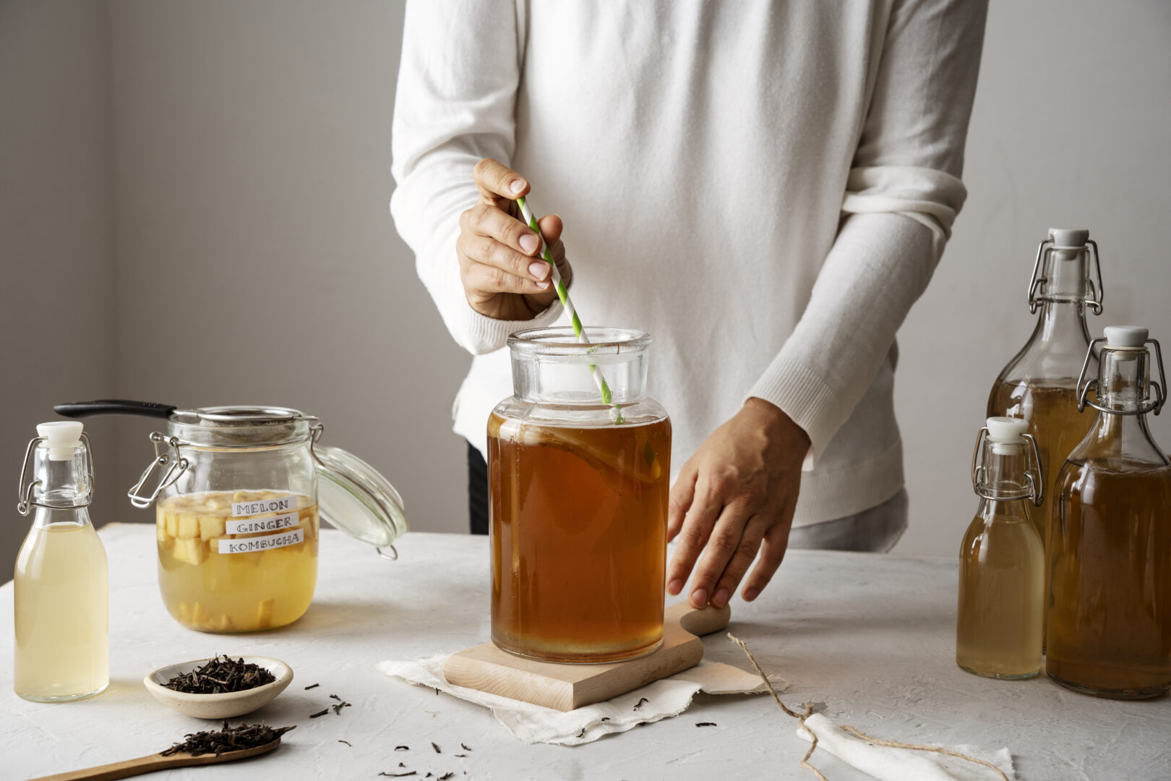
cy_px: 390
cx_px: 586
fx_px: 1893
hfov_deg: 34.4
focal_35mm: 58
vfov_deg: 23.3
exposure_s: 1/30
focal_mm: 58.2
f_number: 6.3
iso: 320
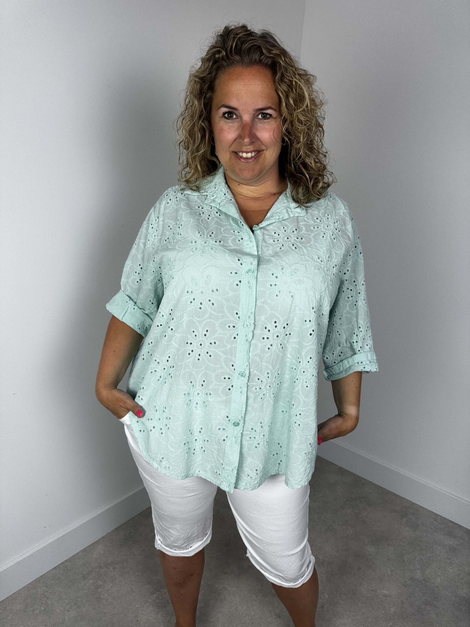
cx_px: 235
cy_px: 314
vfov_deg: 71.6
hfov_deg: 56.8
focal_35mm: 24
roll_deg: -1.8
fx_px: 434
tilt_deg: -15.3
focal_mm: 6.76
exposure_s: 1/284
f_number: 1.78
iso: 80
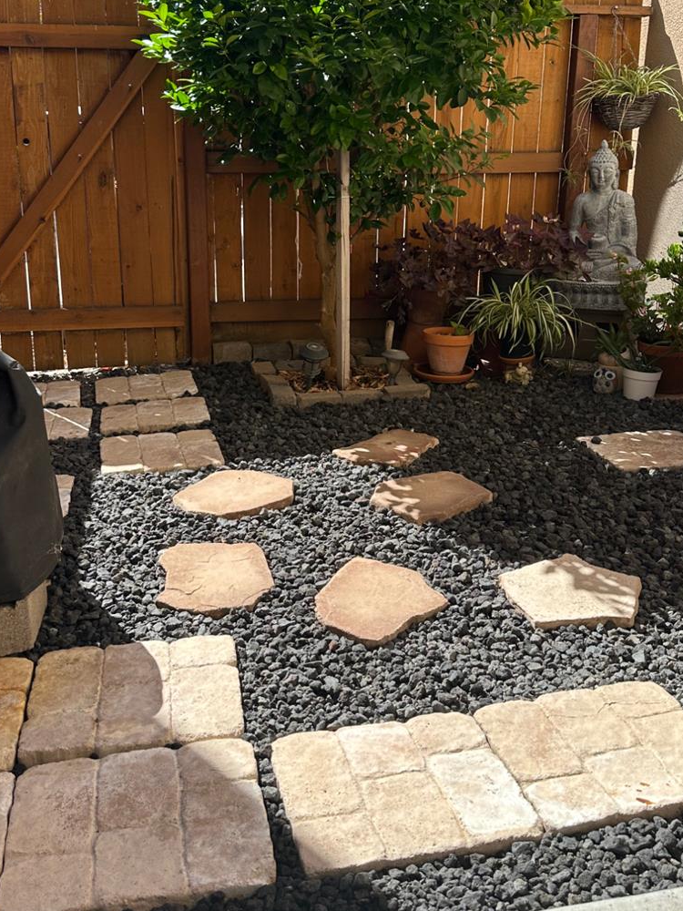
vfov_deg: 51.0
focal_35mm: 36
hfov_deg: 39.6
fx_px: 947
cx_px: 327
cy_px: 363
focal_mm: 6.86
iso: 80
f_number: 1.78
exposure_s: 1/1721
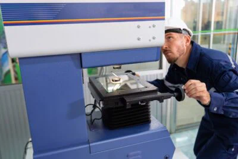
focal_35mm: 31
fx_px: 205
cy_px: 80
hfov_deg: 60.3
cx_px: 119
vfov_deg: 42.4
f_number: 2.8
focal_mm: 31
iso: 2000
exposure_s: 1/160
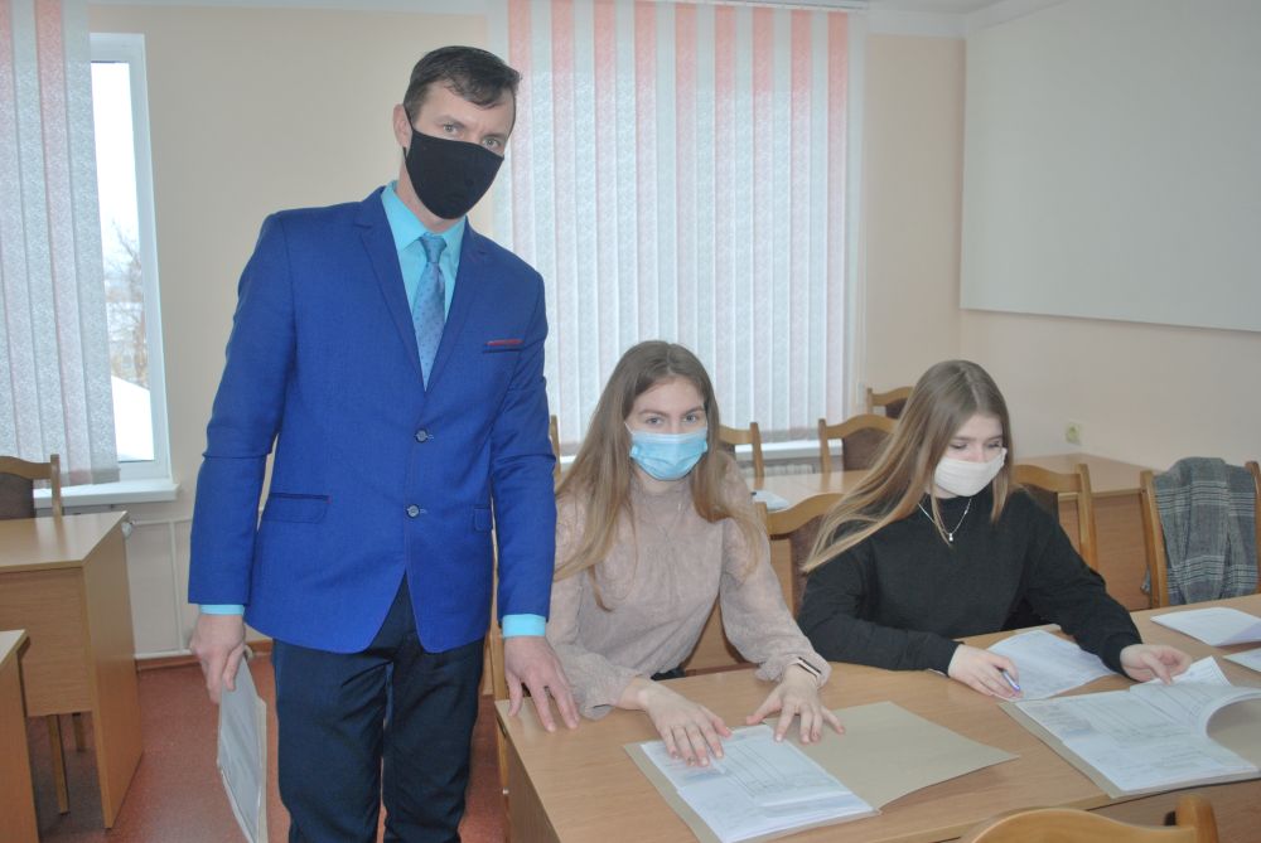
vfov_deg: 43.7
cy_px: 422
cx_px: 630
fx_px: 1052
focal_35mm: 30
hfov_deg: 61.9
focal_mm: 20
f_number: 3.8
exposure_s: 1/60
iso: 200
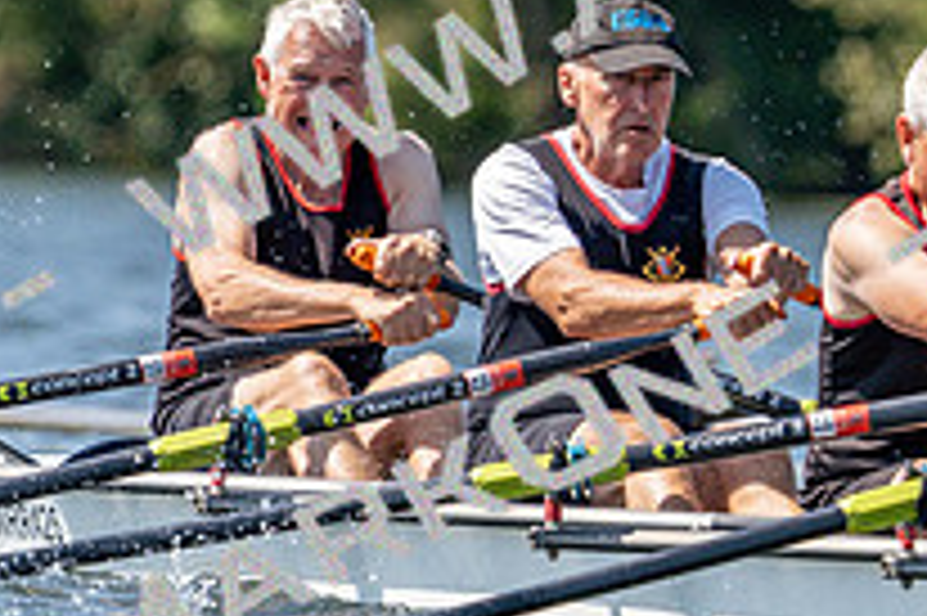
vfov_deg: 1.0
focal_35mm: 1323
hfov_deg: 1.6
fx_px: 34039
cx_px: 684
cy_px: 268
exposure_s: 1/2000
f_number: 6.3
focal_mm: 470
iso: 500
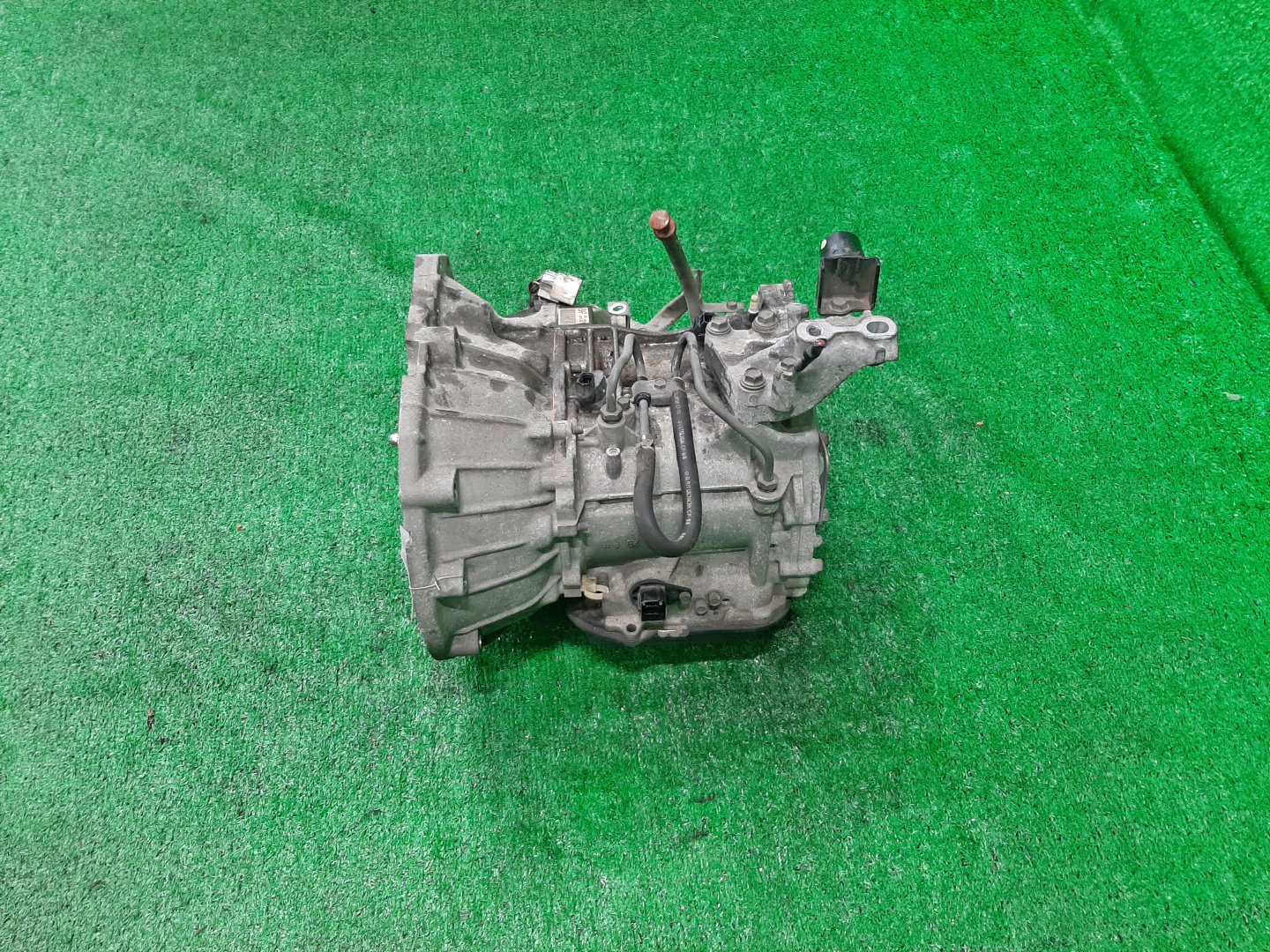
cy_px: 476
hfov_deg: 67.3
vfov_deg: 53.1
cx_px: 635
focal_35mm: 26
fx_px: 954
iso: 142
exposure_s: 1/50
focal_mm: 3.93
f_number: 1.7
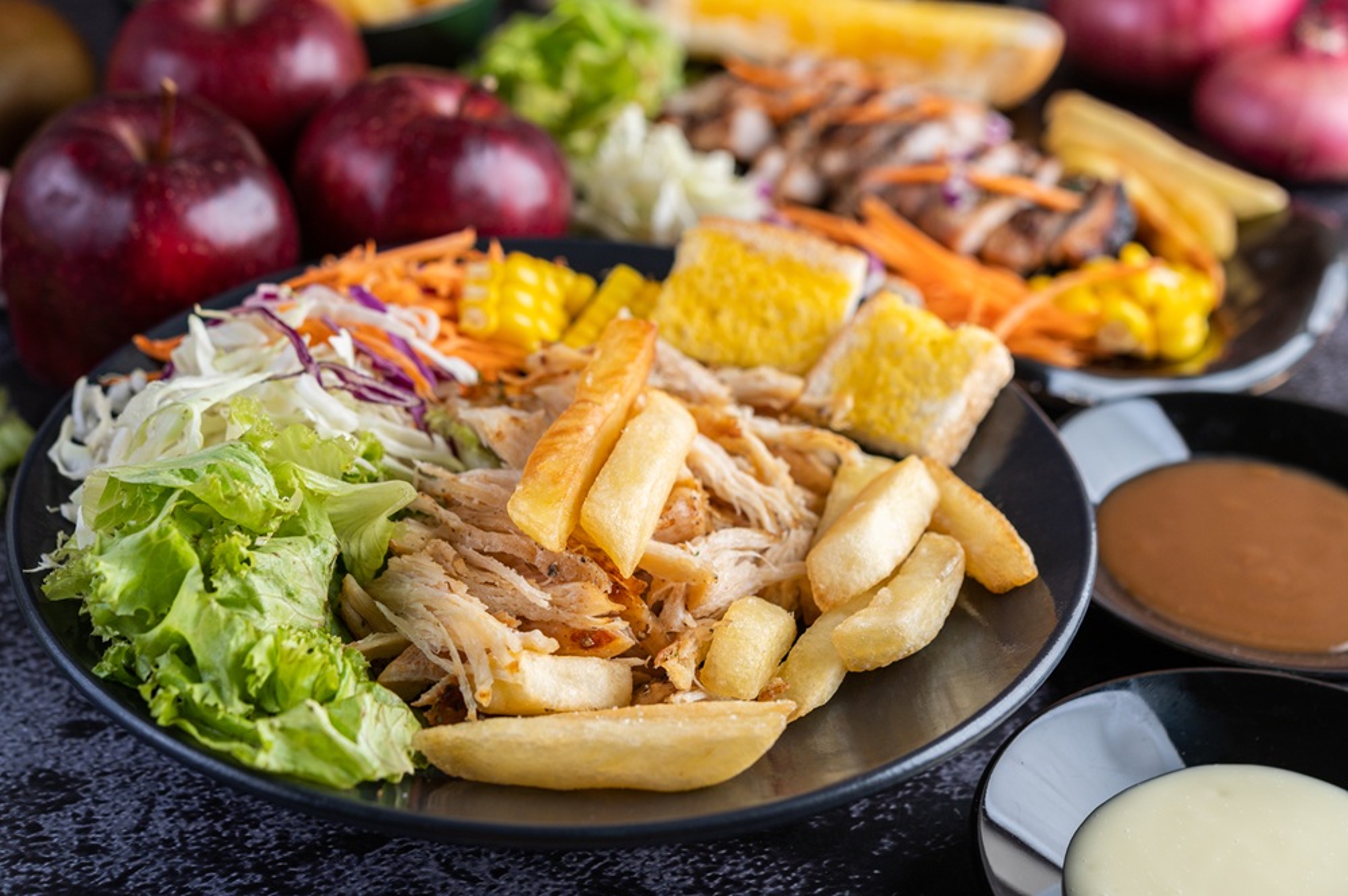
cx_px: 674
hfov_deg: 33.4
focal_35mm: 60
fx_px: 2245
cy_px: 448
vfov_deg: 22.6
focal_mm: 60
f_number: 6.3
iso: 100
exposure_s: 1/100
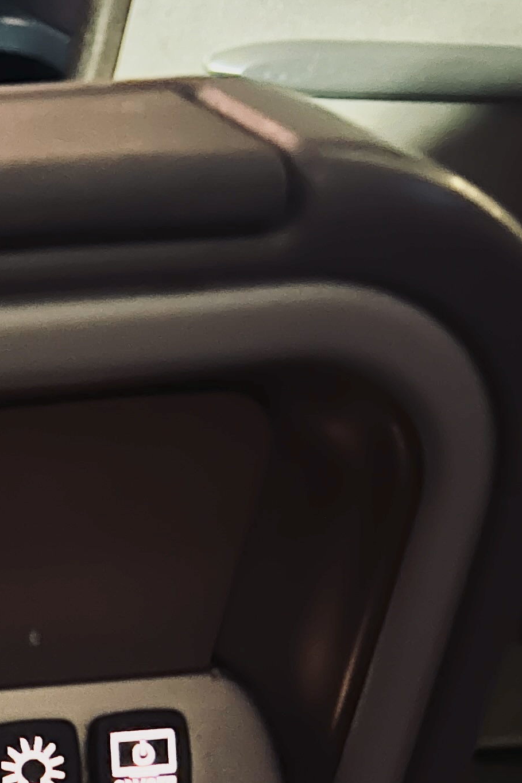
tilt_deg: -33.1
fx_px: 1739
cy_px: 794
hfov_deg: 14.1
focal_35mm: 80
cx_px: -546
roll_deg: -0.7
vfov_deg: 24.2
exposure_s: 1/15
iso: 800
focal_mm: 5.7
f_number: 1.5
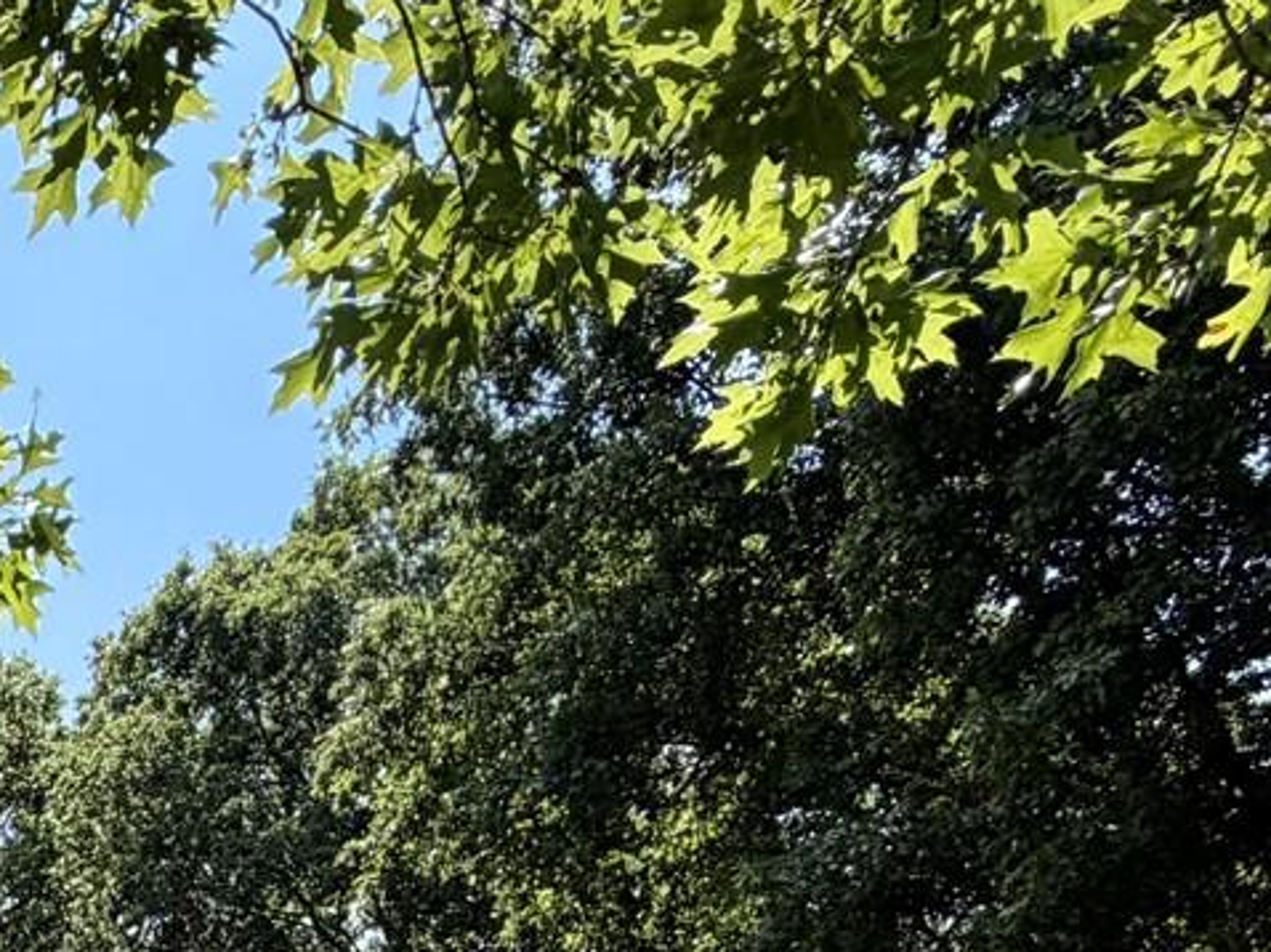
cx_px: -601
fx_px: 2202
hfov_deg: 25.1
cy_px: 1614
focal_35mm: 60
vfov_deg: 19.5
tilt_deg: +6.8
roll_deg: +2.7
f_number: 2.2
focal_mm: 2.22
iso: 32
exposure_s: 1/770
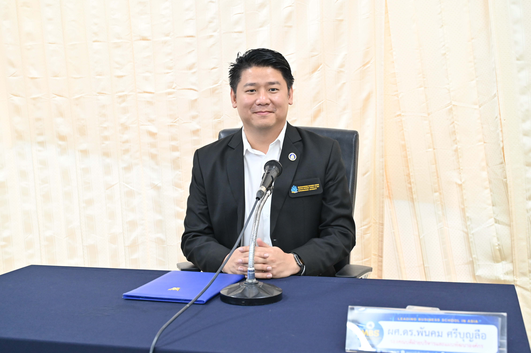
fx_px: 708
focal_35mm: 48
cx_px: 266
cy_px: 176
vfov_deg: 28.1
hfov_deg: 41.1
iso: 3200
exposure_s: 1/40
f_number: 5.6
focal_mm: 48
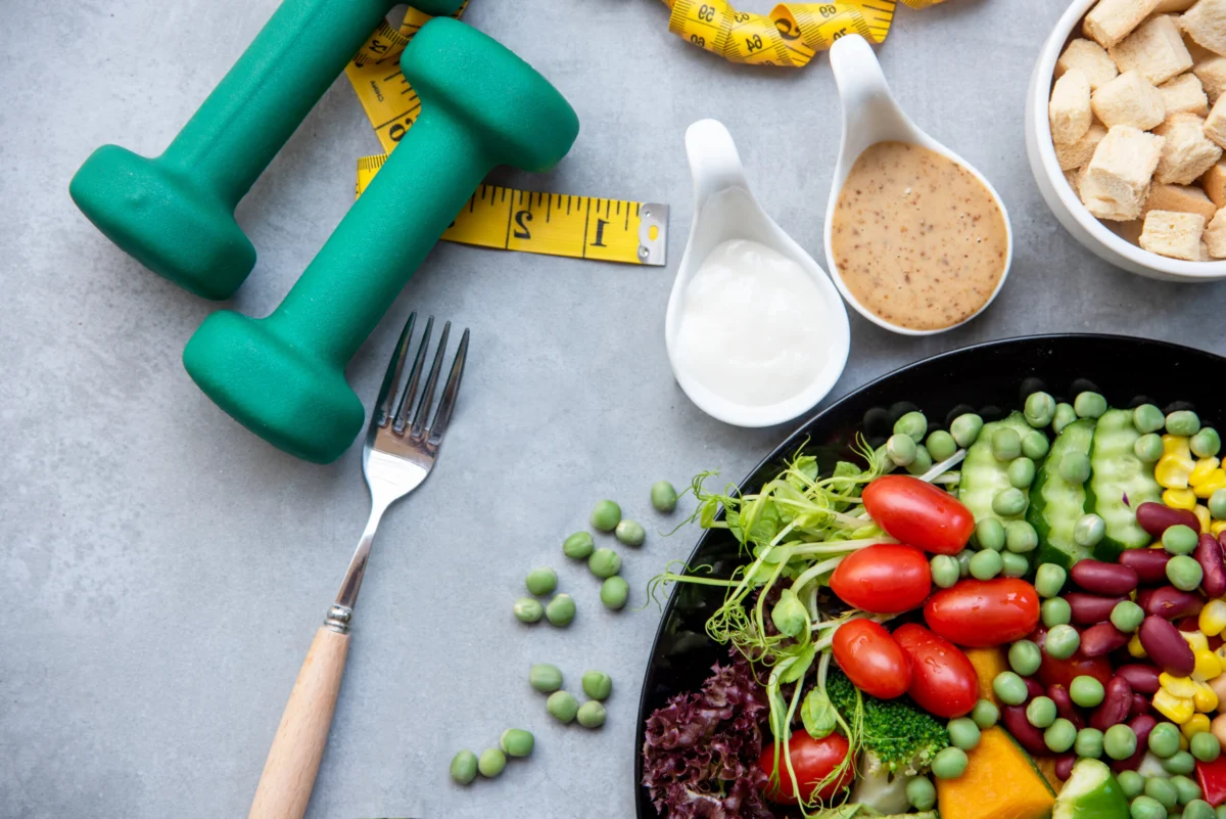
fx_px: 3577
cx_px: 613
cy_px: 410
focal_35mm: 105
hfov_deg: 19.4
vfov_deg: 13.1
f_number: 5.6
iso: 250
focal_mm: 105
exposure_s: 1/80
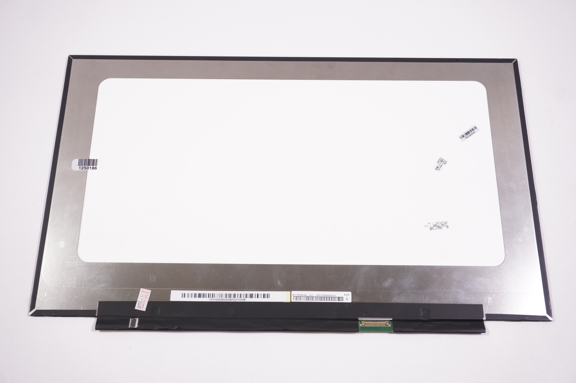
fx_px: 623
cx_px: 288
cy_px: 192
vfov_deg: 34.1
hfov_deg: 49.6
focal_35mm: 39
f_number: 5.6
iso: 800
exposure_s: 1/200
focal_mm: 26
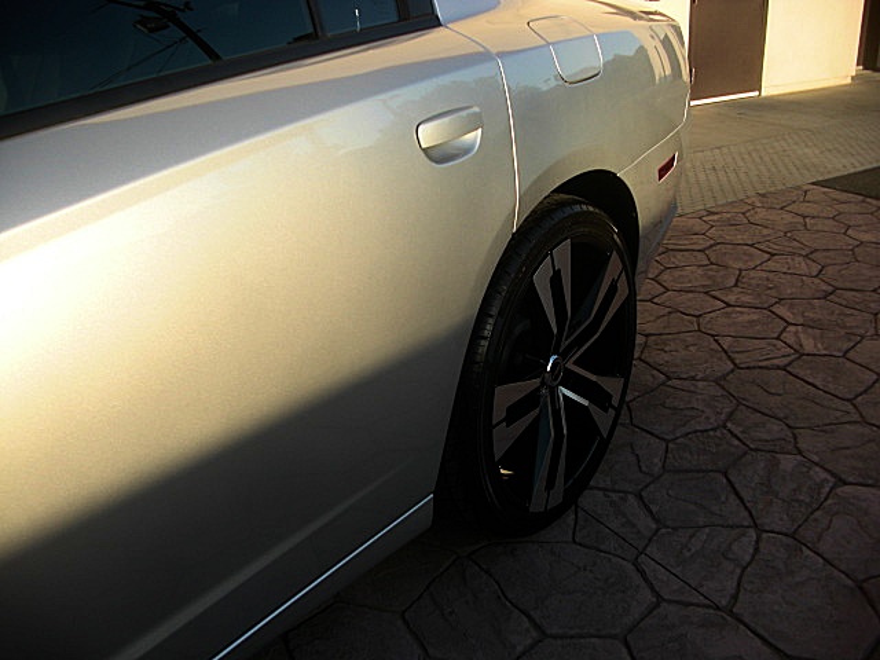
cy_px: 330
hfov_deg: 51.4
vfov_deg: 39.7
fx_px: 915
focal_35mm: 36
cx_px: 440
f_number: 2.8
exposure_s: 1/400
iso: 50
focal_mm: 6.3
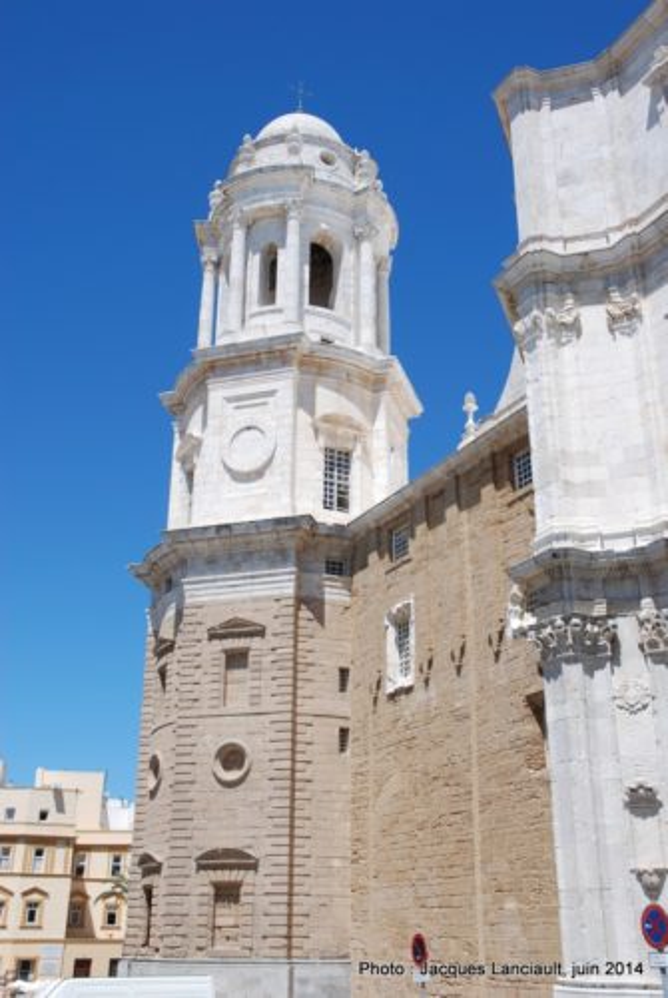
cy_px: 499
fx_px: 1040
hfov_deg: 35.6
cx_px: 334
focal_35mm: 38
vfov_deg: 51.2
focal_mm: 25
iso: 100
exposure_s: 1/250
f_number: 8
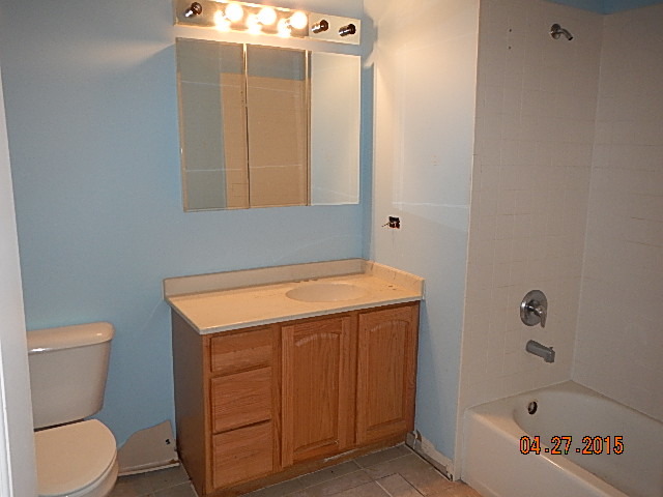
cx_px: 332
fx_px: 536
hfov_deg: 63.4
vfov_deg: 49.7
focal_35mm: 28
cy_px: 248
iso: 200
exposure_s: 1/30
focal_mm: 5
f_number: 3.9
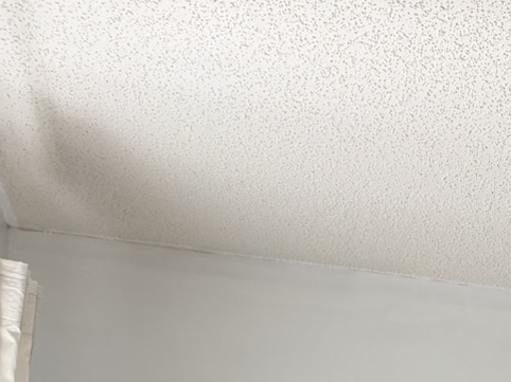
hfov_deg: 15.3
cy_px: 693
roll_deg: -0.9
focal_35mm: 102
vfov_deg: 13.1
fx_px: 1505
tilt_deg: +0.7
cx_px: 1038
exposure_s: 1/121
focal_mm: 6.76
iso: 125
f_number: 1.78
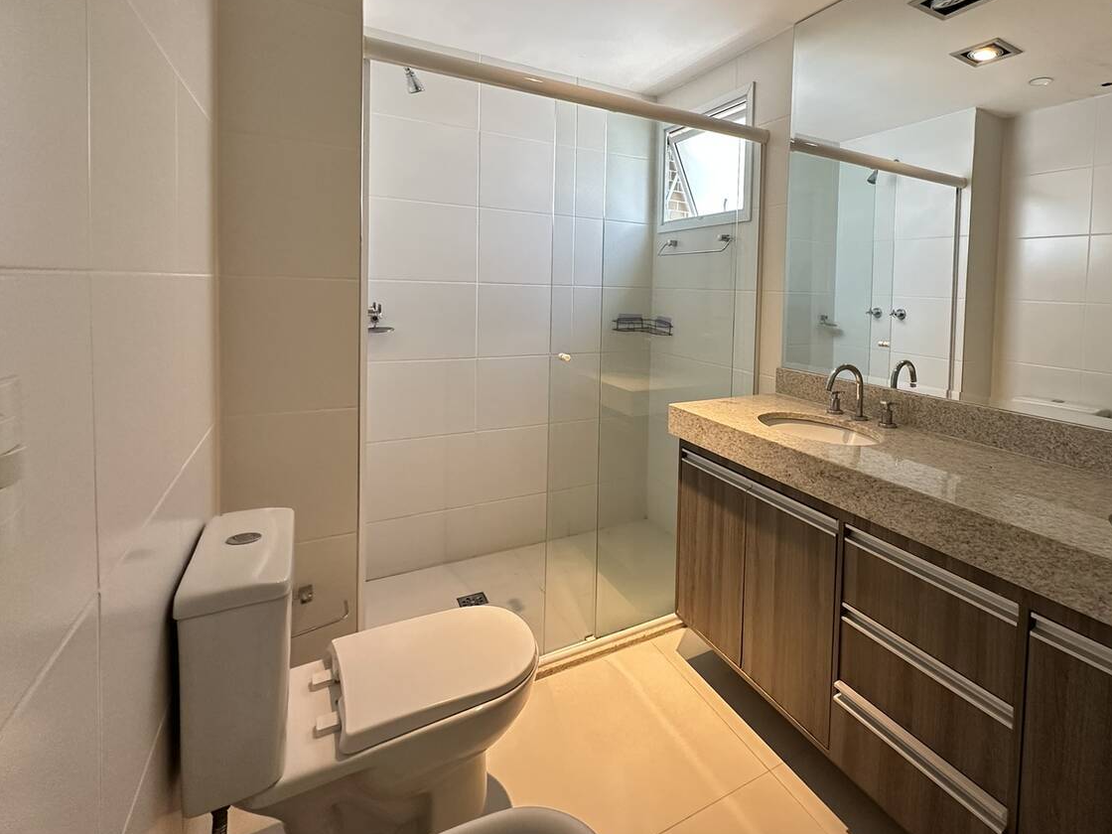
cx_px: 697
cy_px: 317
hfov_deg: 86.0
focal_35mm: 18
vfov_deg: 70.5
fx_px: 578
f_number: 2.2
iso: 250
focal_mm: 2.22
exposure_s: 1/120
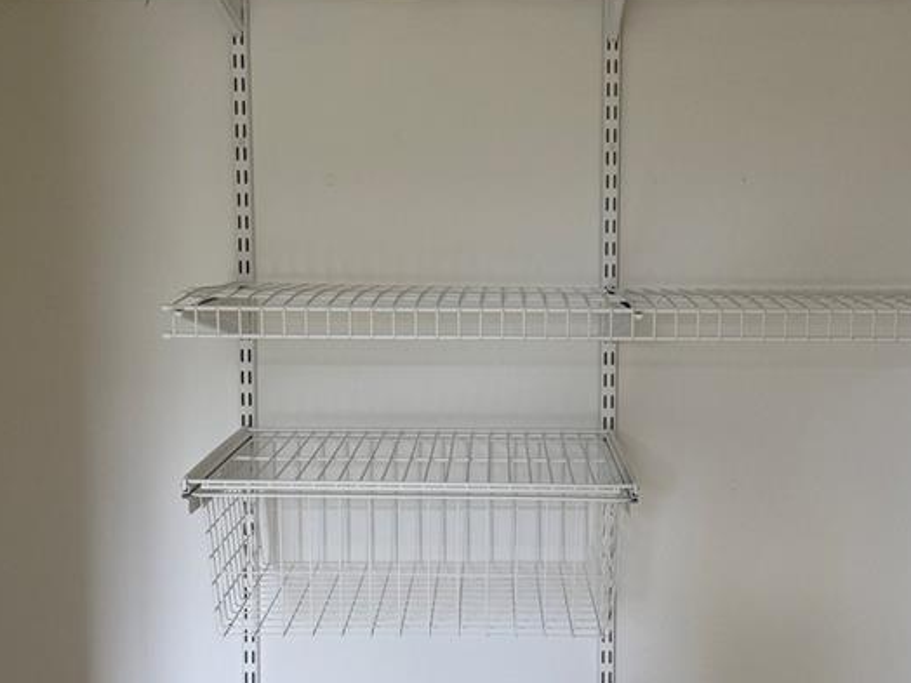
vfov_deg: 26.5
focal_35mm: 55
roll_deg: -0.1
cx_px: 522
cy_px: 379
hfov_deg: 34.9
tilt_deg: -6.8
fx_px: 1447
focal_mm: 6.76
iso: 200
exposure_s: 1/80
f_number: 1.78
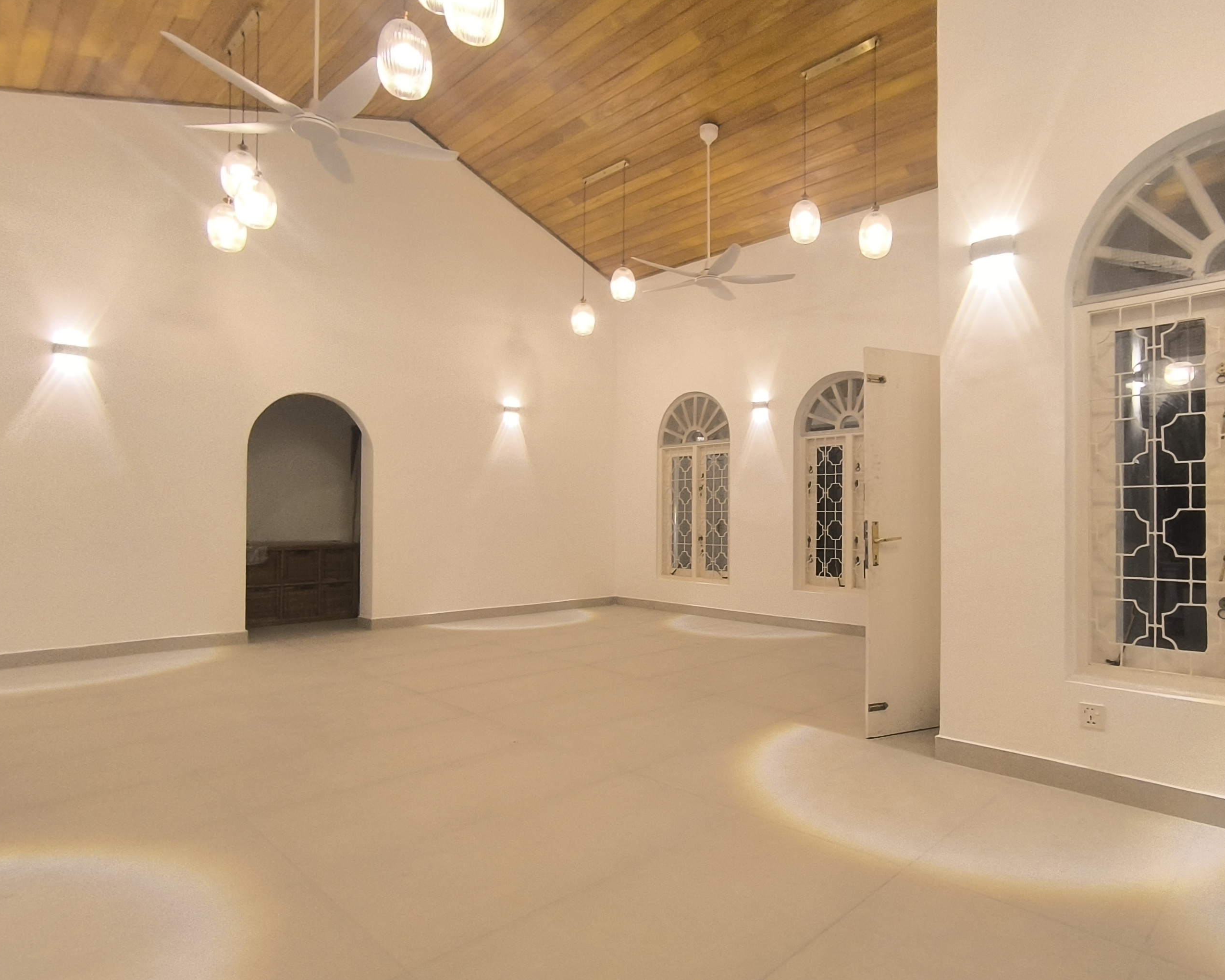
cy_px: 521
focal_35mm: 20
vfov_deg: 68.0
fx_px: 725
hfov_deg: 79.8
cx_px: 709
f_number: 2.2
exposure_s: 1/50
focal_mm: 1.65
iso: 125
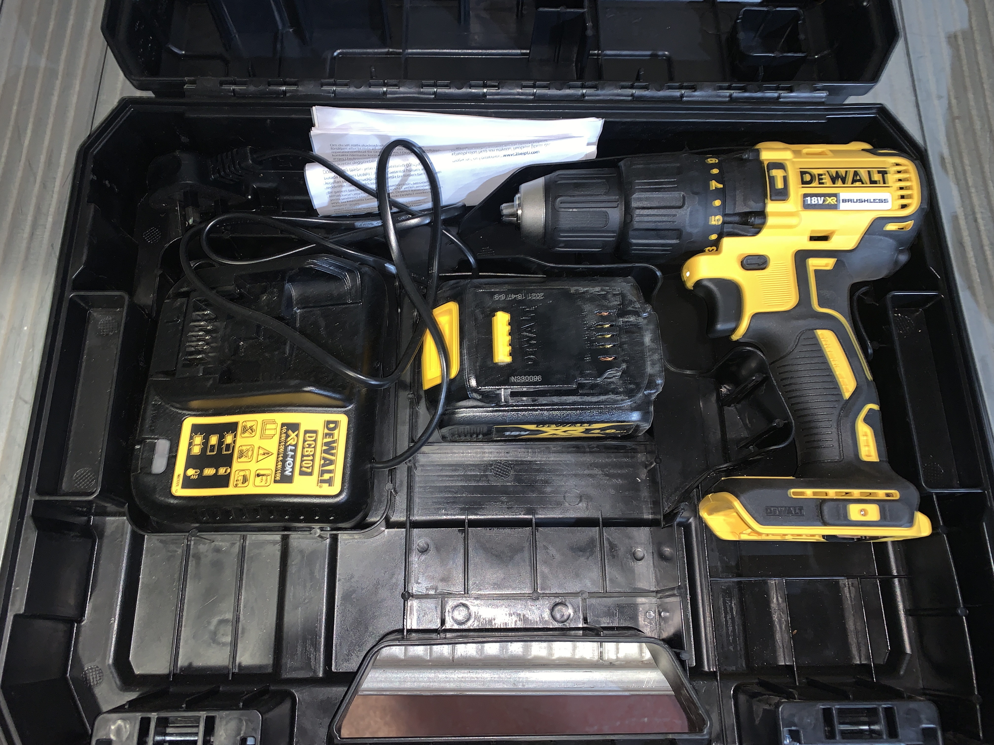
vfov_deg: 53.1
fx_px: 747
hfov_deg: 67.3
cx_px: 497
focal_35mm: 26
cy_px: 372
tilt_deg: -71.7
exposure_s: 1/4
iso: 50
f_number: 1.8
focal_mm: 4.25
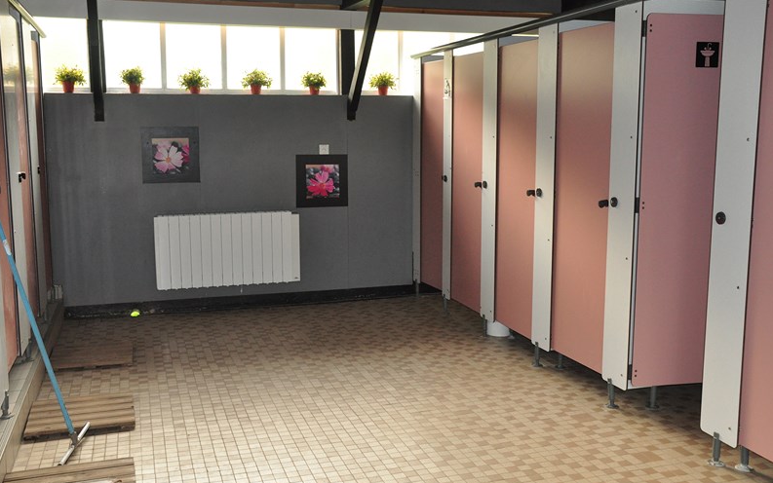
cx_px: 388
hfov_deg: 50.9
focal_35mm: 39
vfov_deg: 33.2
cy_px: 226
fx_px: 812
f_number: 4.5
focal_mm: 25
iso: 1000
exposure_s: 1/40
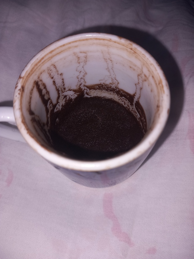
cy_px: 130
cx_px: 97
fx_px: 202
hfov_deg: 51.4
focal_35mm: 27
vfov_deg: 65.3
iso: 20
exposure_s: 1/114
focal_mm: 4
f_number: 1.8
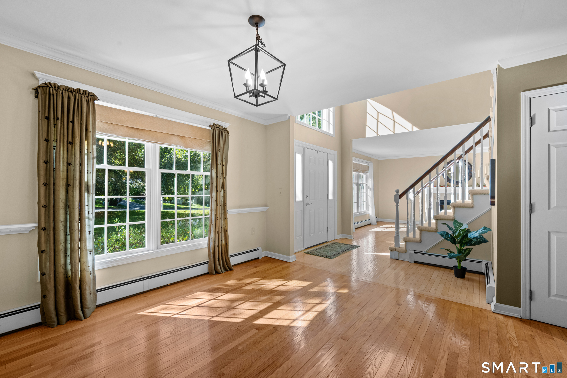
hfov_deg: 100.4
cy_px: 189
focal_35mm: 15
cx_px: 284
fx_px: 236
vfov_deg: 77.3
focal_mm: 15
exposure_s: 1/10
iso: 400
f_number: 9
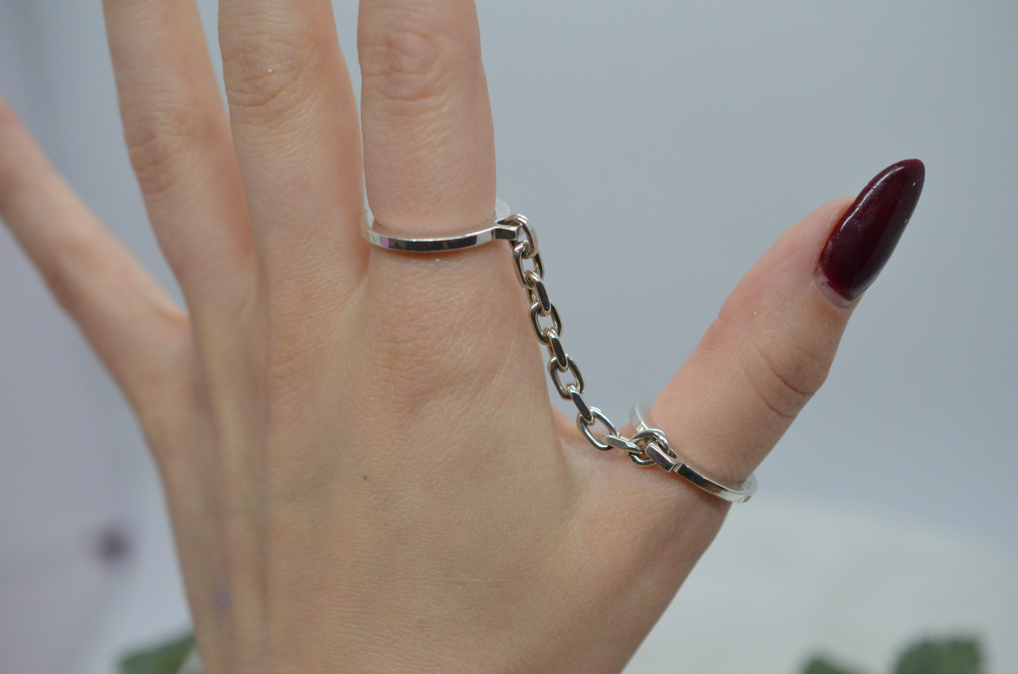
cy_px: 337
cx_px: 509
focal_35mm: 60
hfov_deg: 33.5
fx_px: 1693
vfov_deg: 22.5
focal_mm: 40
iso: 2500
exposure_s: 1/3200
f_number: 4
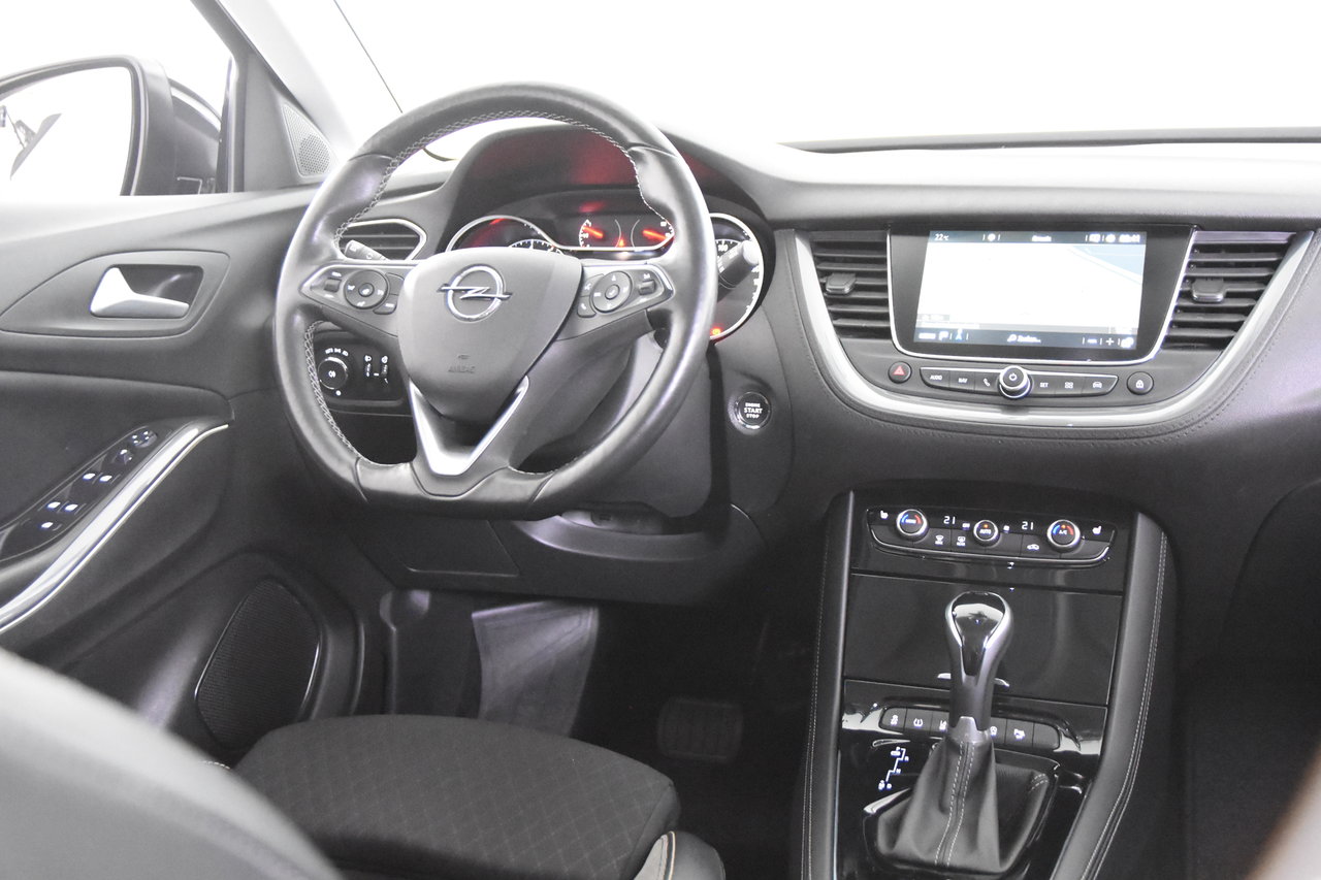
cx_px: 660
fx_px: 1321
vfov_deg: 36.9
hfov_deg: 53.1
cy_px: 440
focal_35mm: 36
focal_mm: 24
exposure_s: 1/40
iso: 10000
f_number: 3
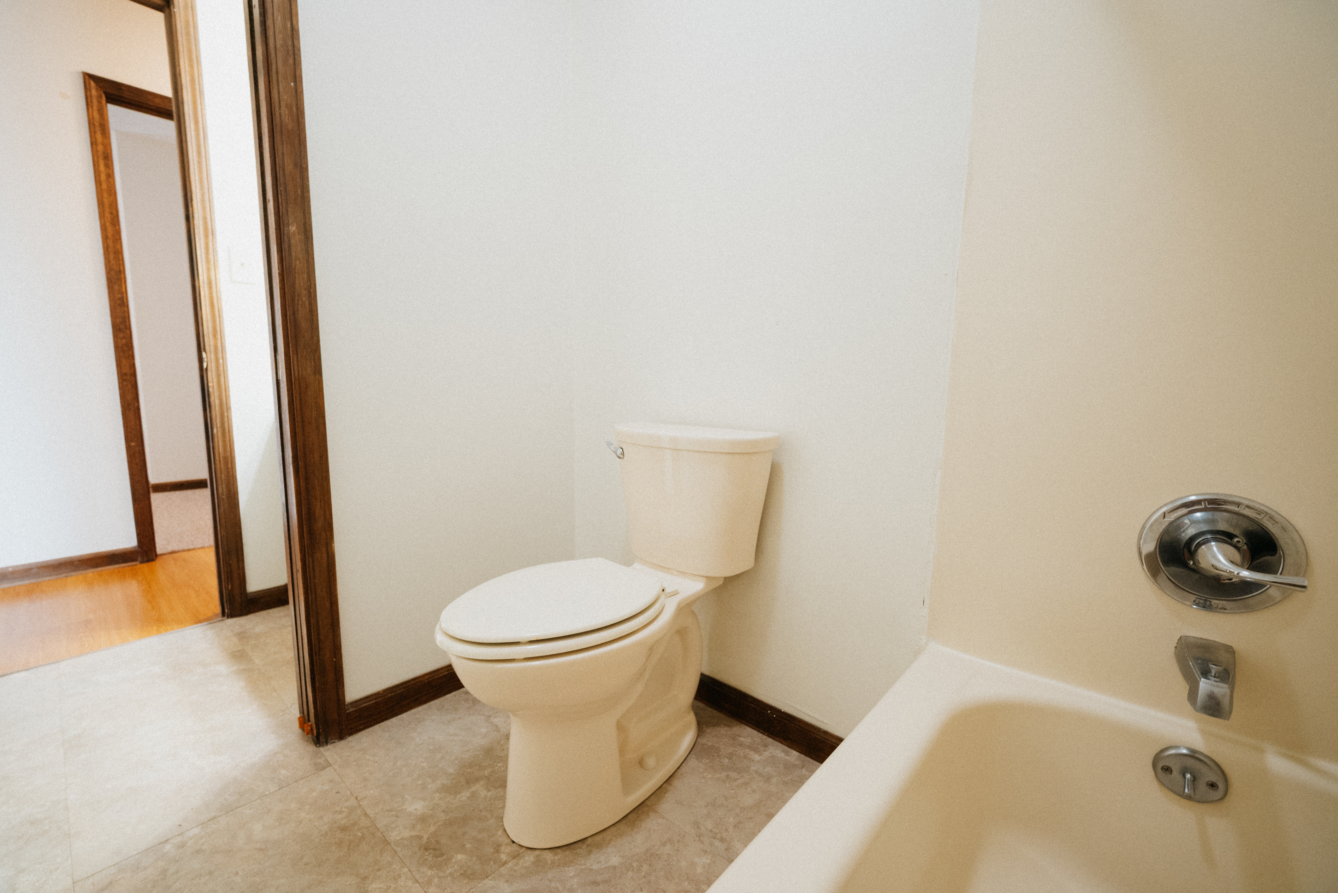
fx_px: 521
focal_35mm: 14
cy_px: 446
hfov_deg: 104.2
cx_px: 669
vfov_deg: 81.3
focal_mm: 14
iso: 1000
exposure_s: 1/20
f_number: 4
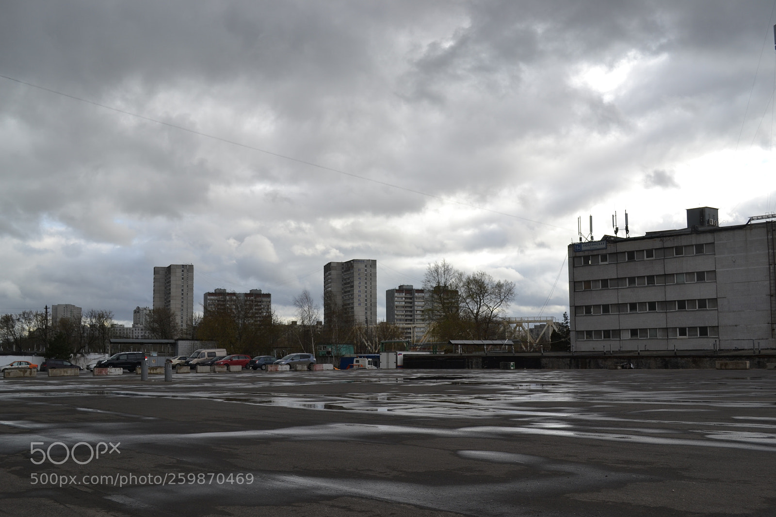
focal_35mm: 39
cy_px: 258
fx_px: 840
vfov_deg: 34.2
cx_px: 388
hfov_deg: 49.6
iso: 100
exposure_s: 1/200
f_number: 7.1
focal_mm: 26
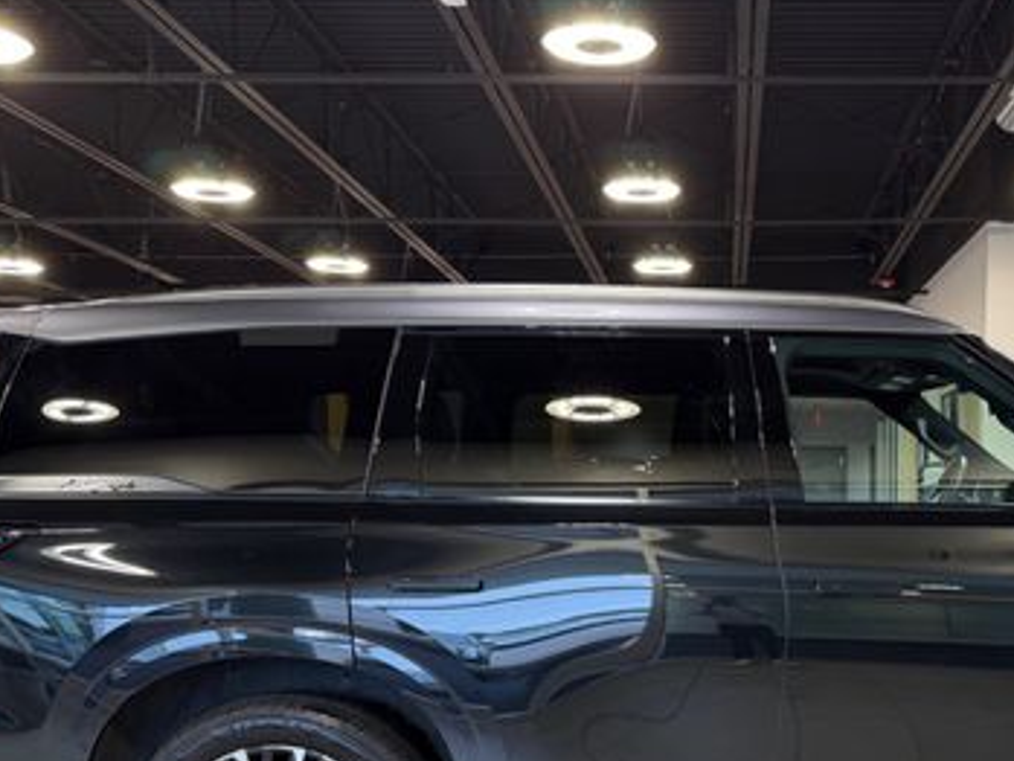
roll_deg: -0.2
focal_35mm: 44
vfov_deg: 32.0
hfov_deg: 41.7
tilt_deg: -4.8
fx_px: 1289
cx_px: 758
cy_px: 613
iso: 125
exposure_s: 1/60
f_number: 1.78
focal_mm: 6.76
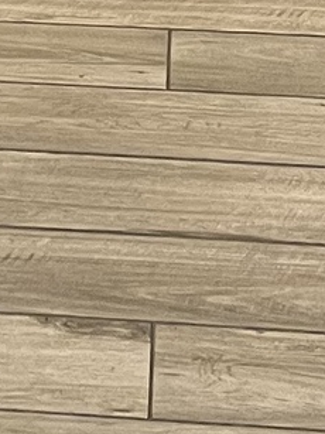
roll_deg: +2.9
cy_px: -619
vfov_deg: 9.1
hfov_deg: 7.4
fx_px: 2443
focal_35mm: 195
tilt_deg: -11.1
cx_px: -199
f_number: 1.5
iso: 200
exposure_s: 1/60
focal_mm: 5.7
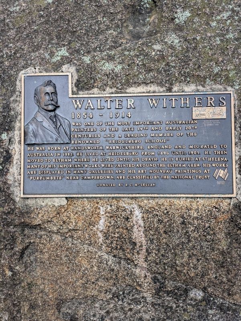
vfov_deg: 69.4
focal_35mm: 25
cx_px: 120
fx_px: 232
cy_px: 160
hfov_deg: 54.9
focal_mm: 5.43
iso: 84
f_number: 1.89
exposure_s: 1/100
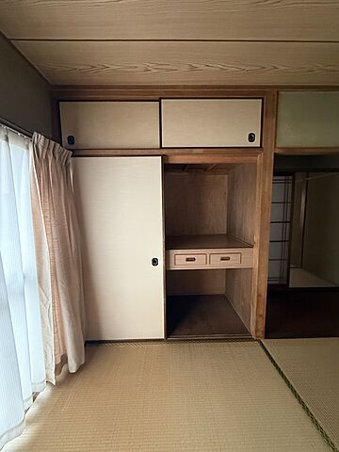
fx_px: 183
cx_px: 170
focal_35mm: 14
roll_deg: -0.6
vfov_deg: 102.1
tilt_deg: -6.9
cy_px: 226
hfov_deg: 85.7
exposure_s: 1/60
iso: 640
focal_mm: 2.22
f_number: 2.2
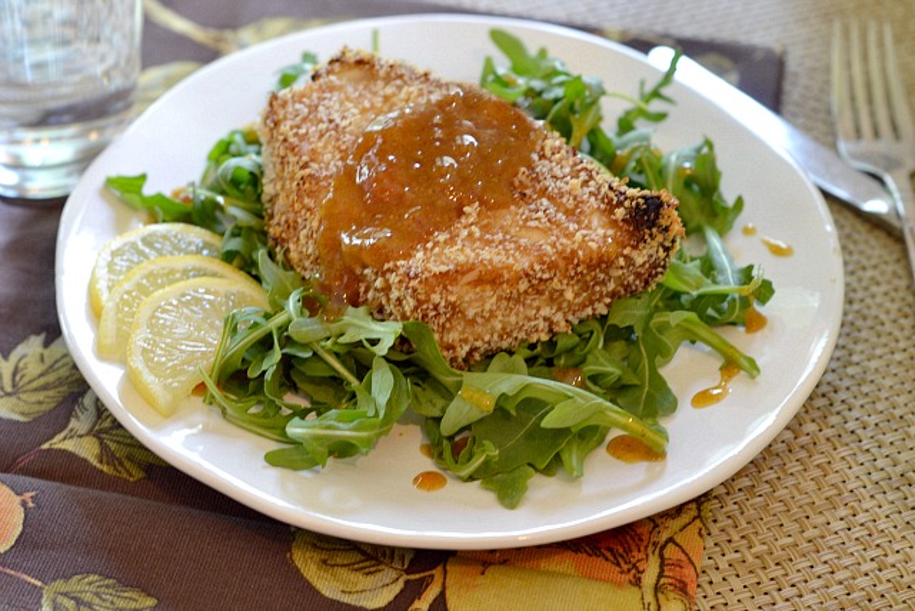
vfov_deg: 18.2
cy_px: 306
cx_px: 458
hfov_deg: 27.0
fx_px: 1907
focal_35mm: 75
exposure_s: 1/13
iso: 200
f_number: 4.5
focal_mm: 50
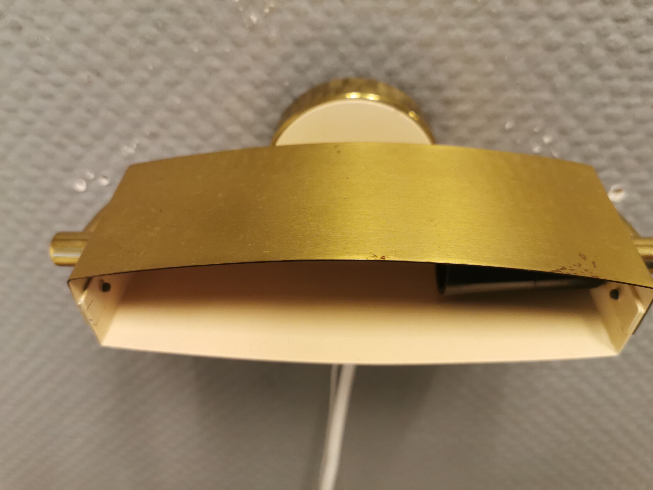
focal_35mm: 27
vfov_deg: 51.4
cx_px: 326
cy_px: 245
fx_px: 509
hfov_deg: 65.3
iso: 160
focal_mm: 5.56
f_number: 1.6
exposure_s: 1/50
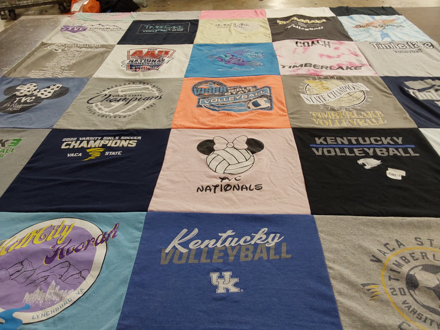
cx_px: 220
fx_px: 356
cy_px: 165
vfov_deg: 49.7
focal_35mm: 28
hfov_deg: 63.4
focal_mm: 2.91
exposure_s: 1/60
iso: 100
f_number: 1.9
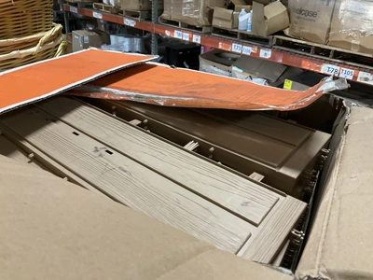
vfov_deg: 48.2
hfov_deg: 61.7
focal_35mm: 29
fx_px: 312
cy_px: 140
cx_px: 186
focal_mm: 3
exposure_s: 1/40
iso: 200
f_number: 1.8
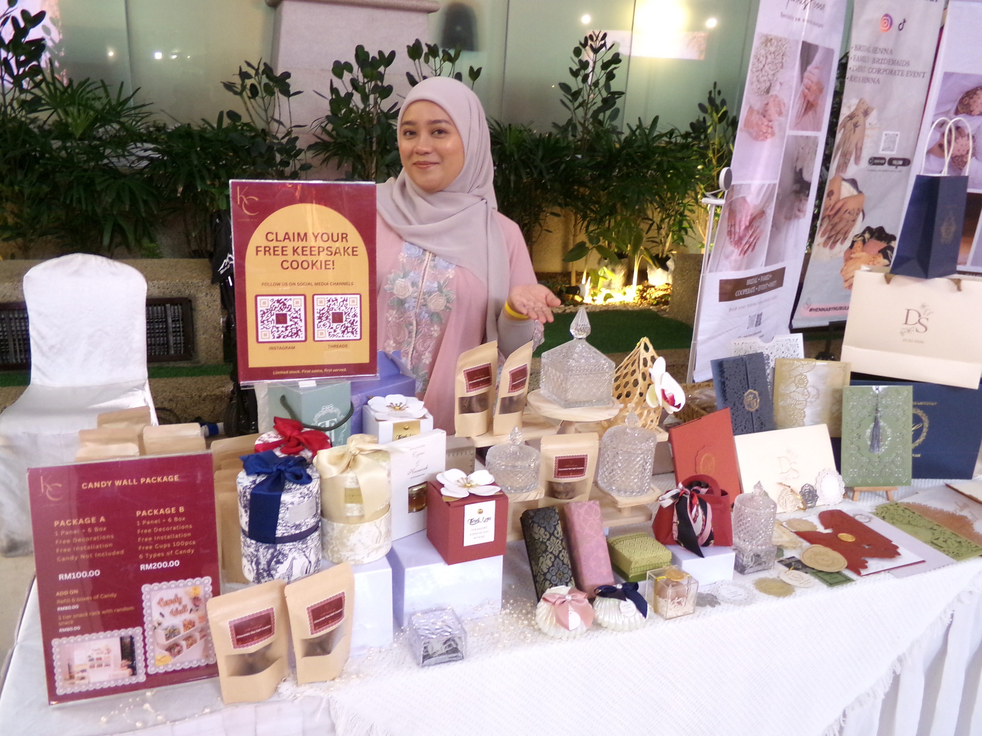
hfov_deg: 63.4
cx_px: 491
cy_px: 368
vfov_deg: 49.7
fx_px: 794
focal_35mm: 28
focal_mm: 5
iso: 429
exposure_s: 1/17
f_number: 3.8
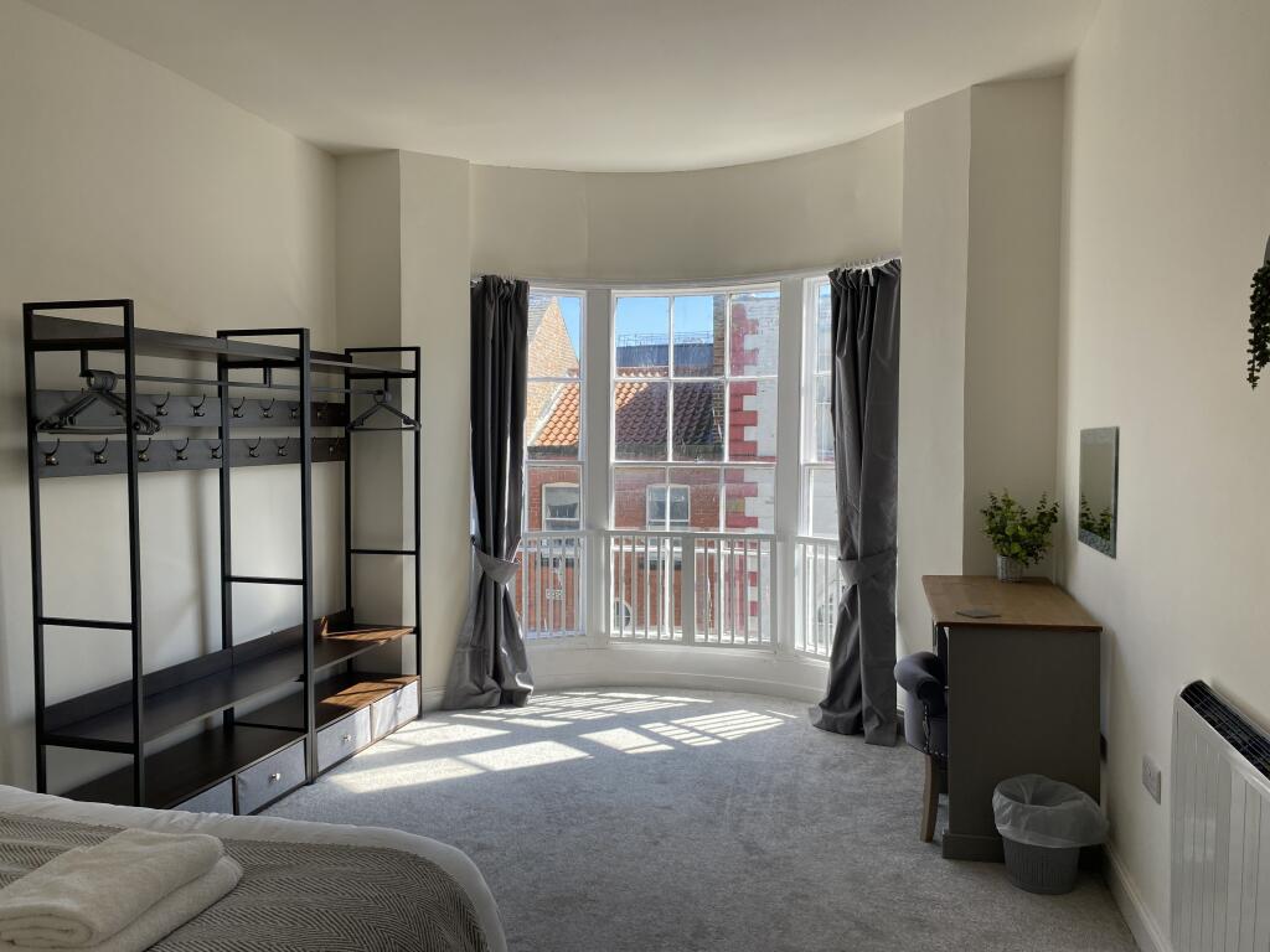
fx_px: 954
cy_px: 476
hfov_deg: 67.3
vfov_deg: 53.1
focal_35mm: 26
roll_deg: +0.3
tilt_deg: -3.0
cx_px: 635
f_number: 1.8
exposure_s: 1/568
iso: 32
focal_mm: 4.25
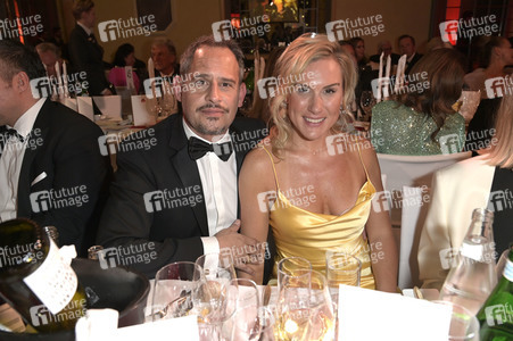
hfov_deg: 63.7
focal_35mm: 29
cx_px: 256
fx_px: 413
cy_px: 170
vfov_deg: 44.9
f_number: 5.6
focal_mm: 29
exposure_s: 1/100
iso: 1000
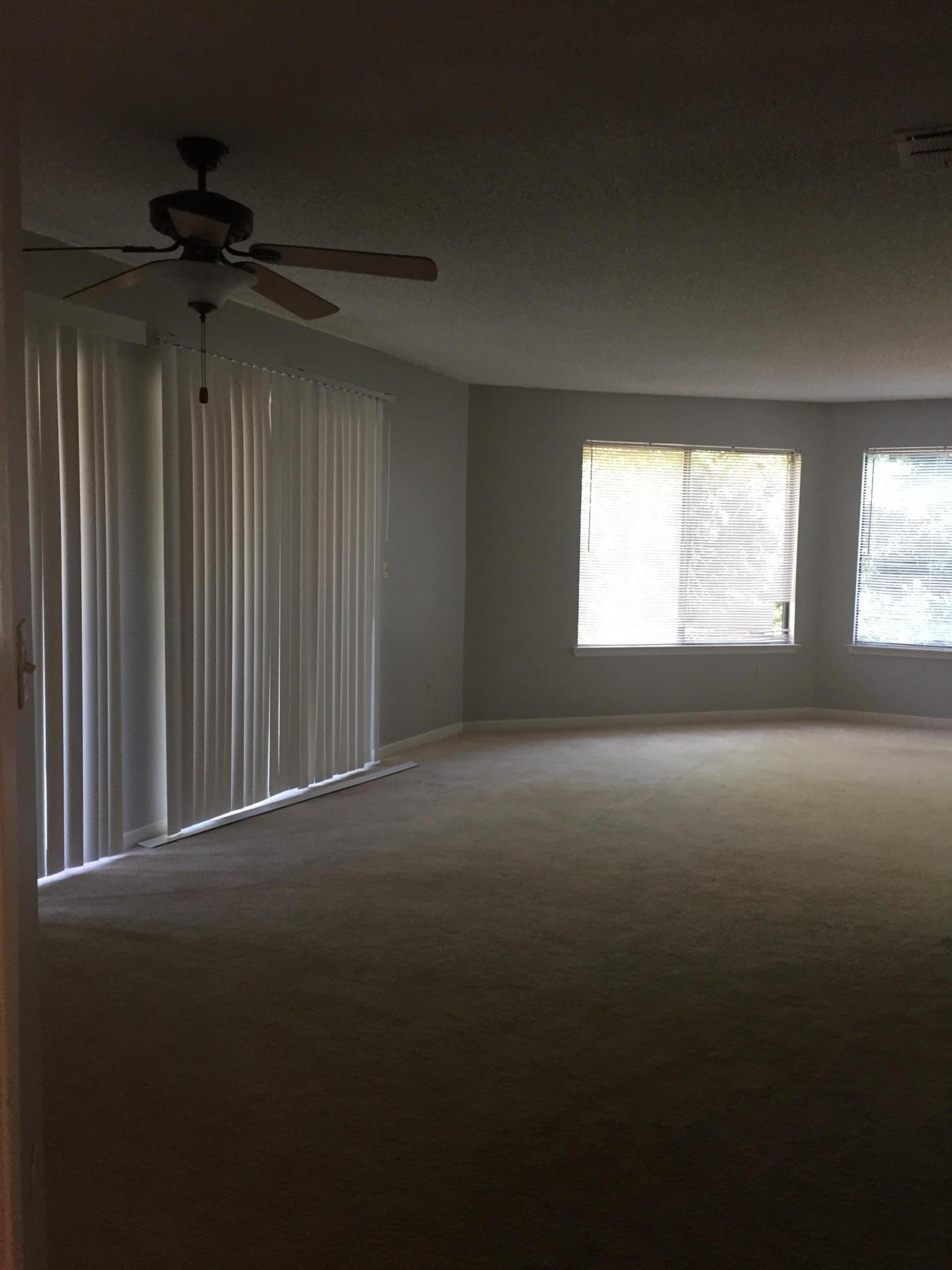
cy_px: 635
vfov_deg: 61.7
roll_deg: +0.3
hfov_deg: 48.2
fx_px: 1063
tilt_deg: -4.2
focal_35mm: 29
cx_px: 476
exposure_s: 1/30
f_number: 2.2
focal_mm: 4.15
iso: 125
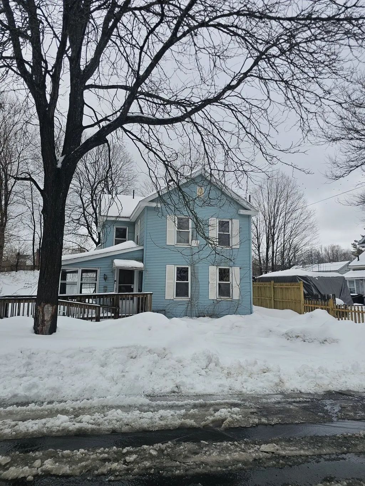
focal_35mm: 23
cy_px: 243
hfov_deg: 58.9
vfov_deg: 73.9
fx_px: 323
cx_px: 182
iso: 10
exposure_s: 1/917
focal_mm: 6.3
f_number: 1.7
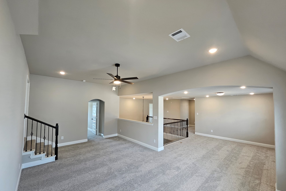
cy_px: 102
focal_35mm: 14
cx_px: 146
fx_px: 111
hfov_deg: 104.2
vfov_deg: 81.1
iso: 100
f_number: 2.2
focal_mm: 1.74
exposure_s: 1/60
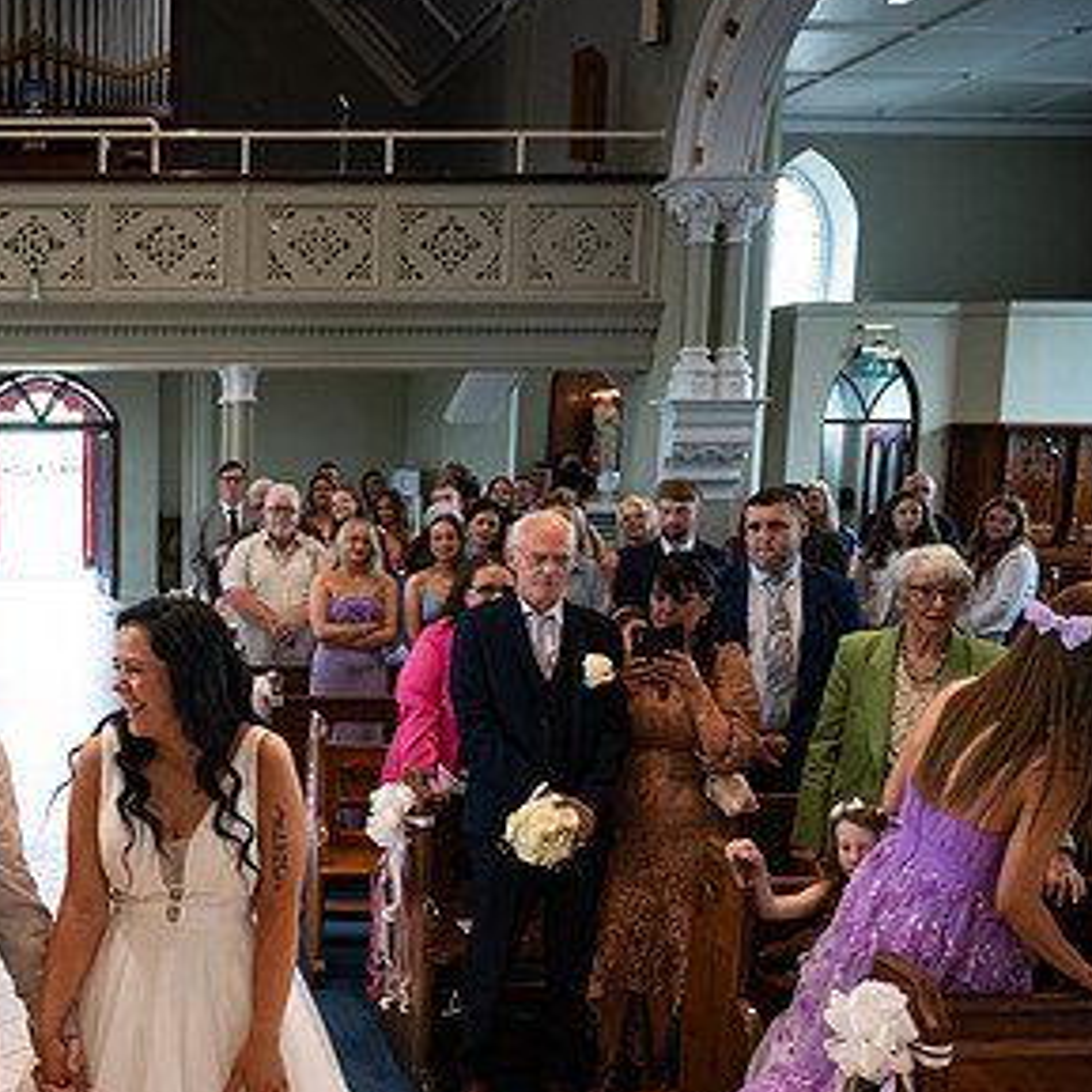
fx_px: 1463
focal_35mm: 41
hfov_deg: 37.2
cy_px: 705
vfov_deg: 40.5
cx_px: 34
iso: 800
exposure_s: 1/160
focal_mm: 24
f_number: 3.5
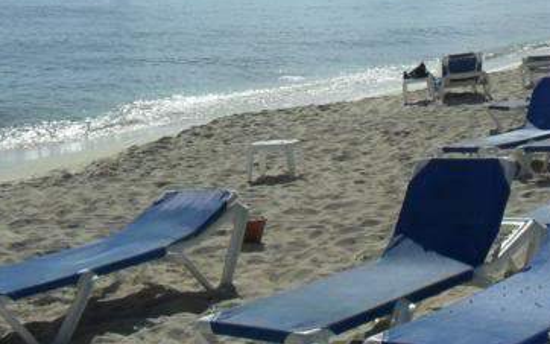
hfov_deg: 24.3
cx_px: 523
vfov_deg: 15.3
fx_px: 1229
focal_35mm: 82
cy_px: -75
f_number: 8.4
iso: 100
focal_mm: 6.3
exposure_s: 1/1000
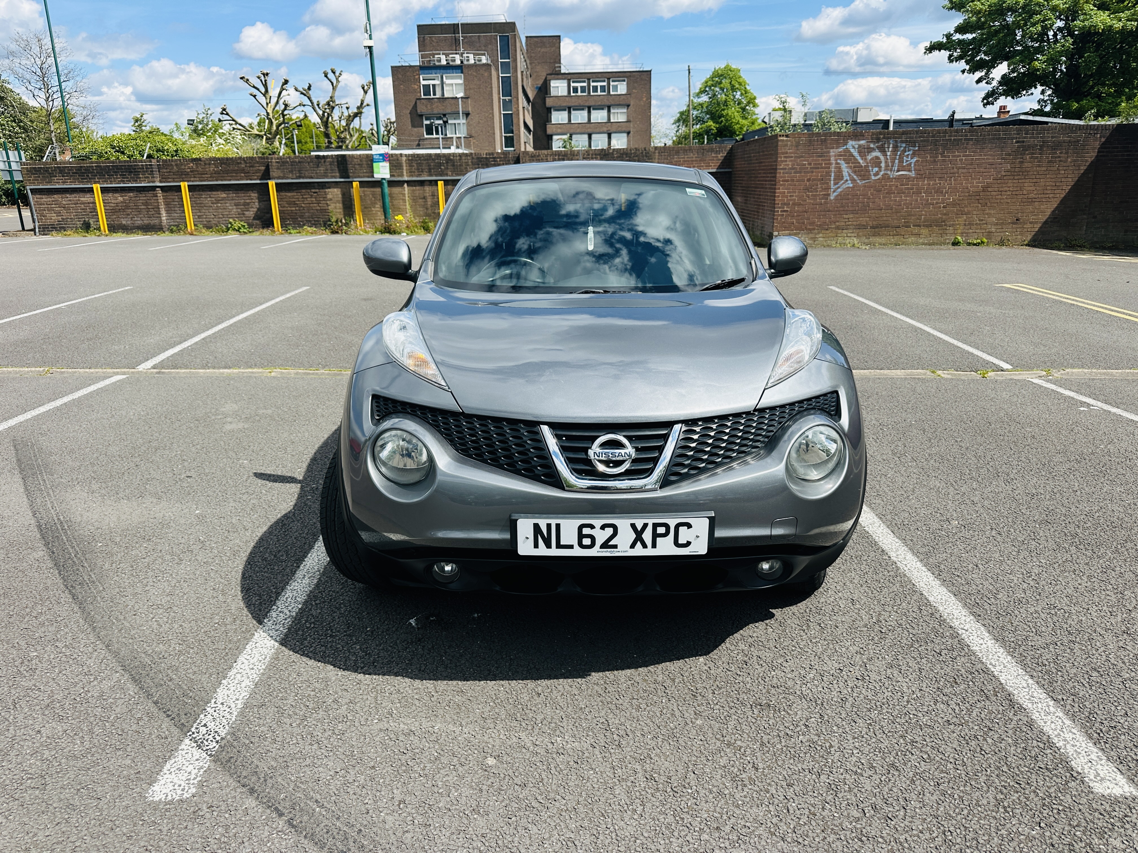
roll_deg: +1.6
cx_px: 569
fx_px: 789
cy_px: 426
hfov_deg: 71.6
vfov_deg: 56.8
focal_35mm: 24
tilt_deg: -14.9
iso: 80
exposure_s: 1/3247
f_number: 1.78
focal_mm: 6.86
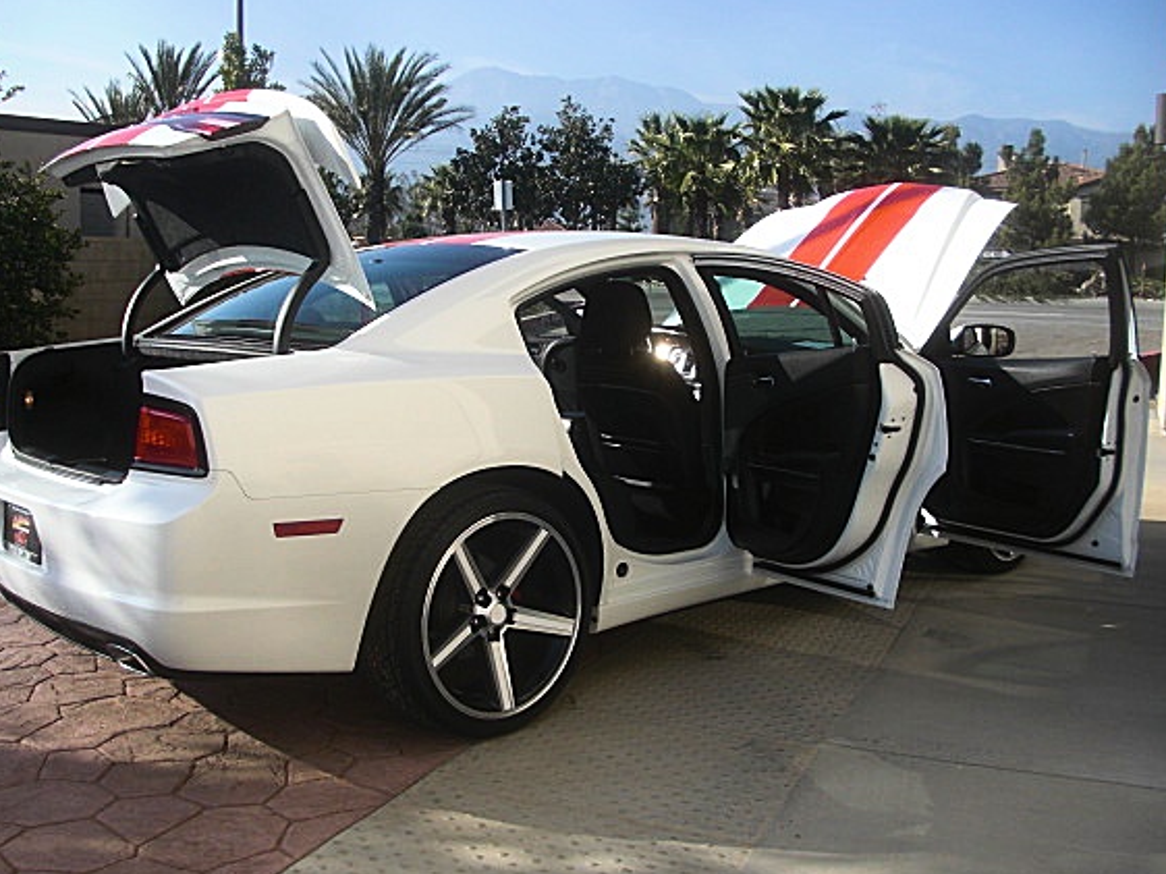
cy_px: 455
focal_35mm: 41
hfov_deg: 45.8
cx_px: 552
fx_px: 1380
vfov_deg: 35.1
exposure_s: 1/800
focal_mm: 6.3
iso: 50
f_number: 2.8
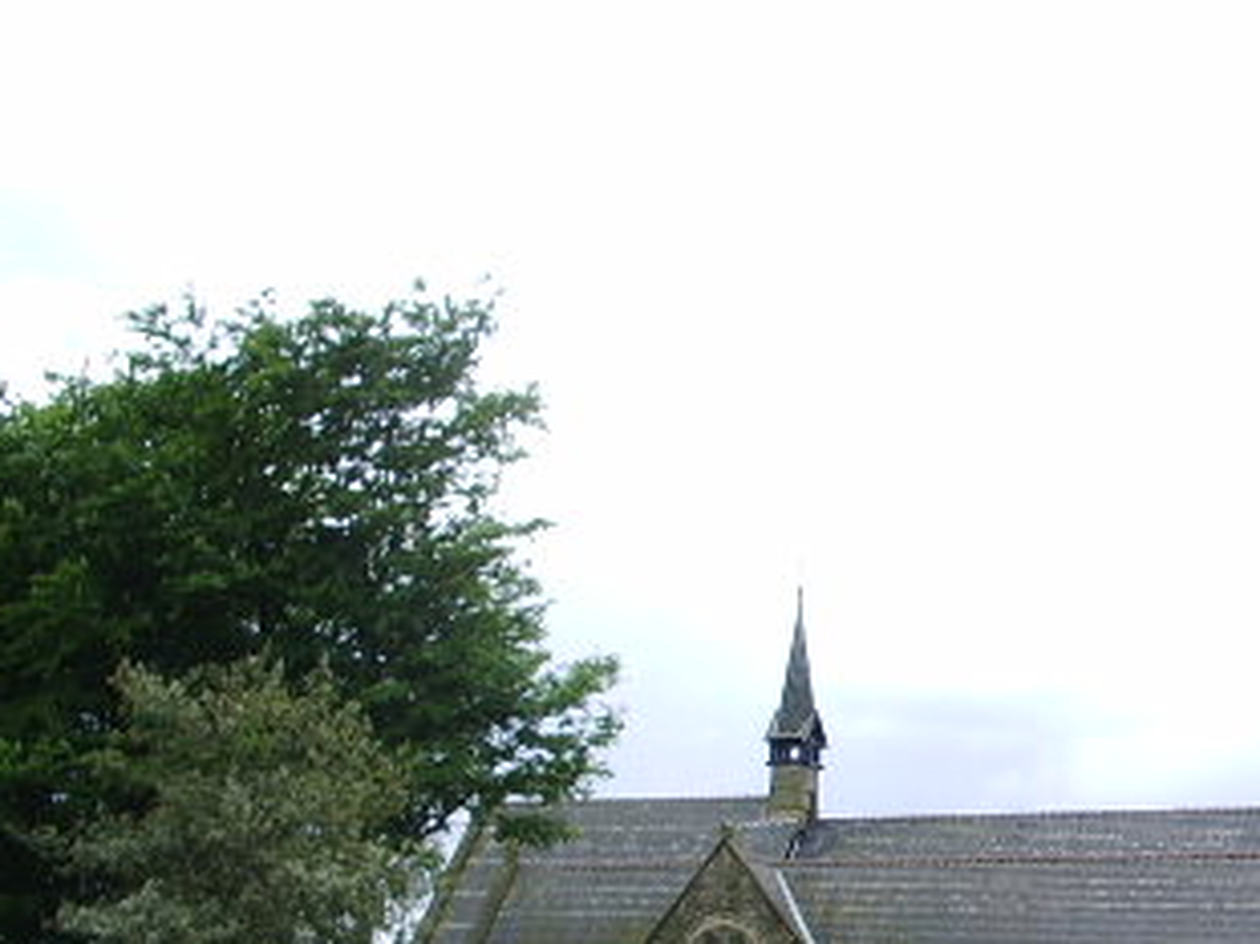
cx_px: 1232
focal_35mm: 72
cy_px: 802
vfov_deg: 20.1
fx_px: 2620
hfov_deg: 25.8
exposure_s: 1/200
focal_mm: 5.8
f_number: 4.3
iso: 50
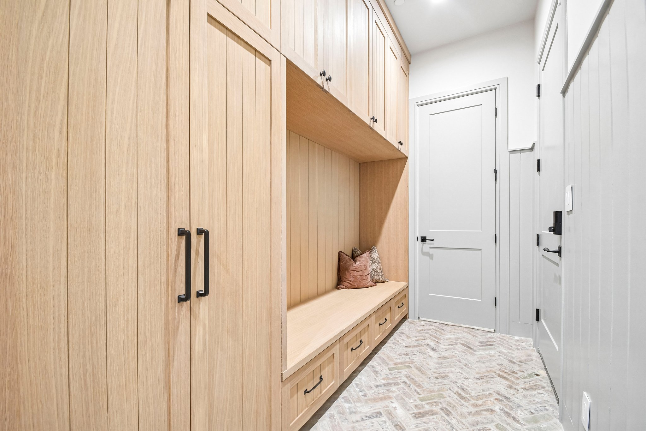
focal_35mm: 15
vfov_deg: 77.3
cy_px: 216
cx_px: 323
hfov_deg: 100.4
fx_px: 269
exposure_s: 1/2.5
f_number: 8
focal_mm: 10
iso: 400
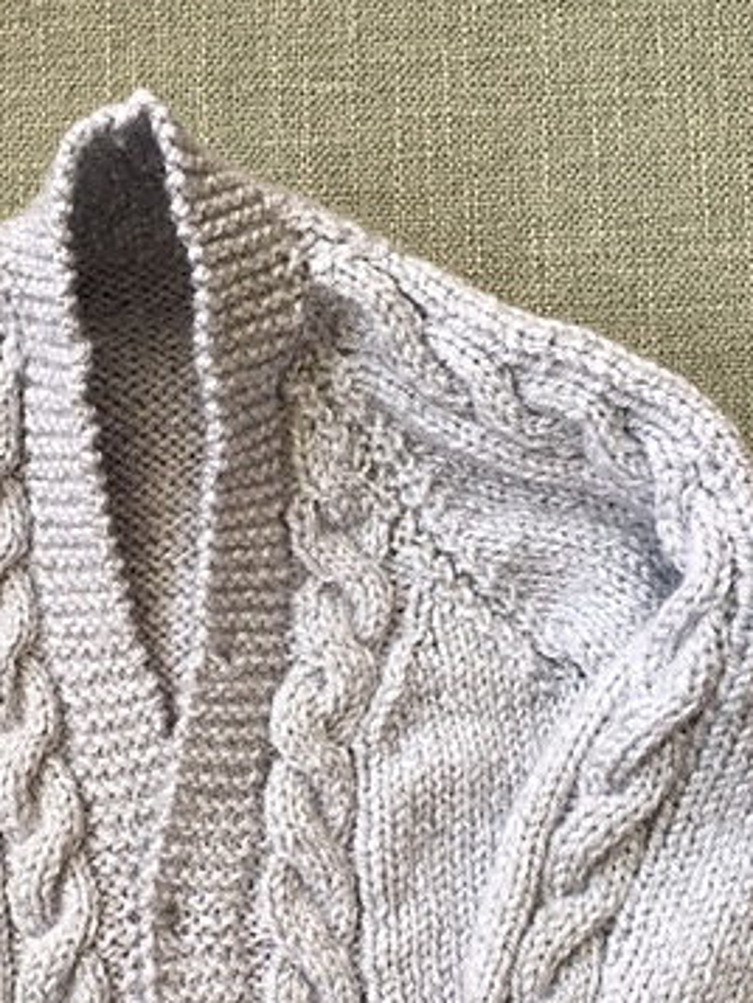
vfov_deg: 36.3
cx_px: 163
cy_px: 700
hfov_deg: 27.5
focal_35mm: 52
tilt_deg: -83.3
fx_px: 1507
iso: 32
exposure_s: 1/100
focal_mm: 4.15
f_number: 2.2
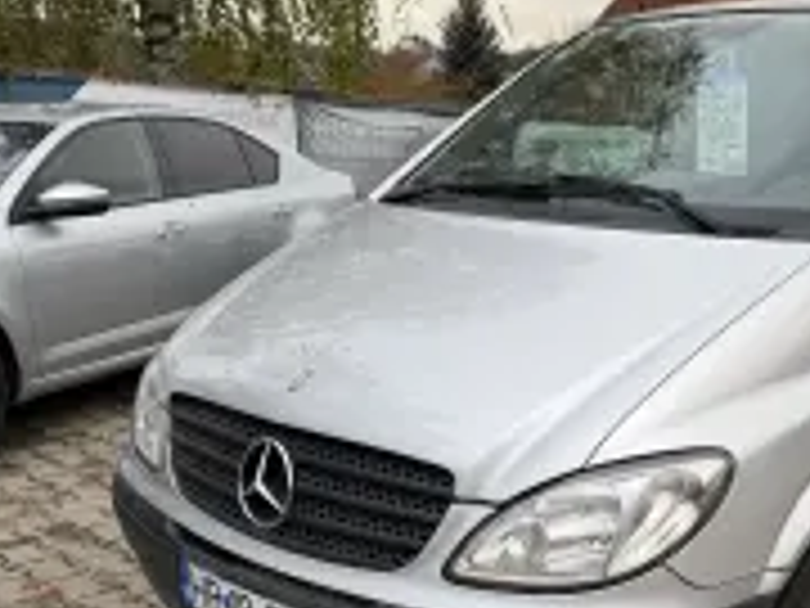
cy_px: 387
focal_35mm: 48
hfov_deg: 36.6
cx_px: 765
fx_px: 1123
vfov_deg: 30.1
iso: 80
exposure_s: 1/333
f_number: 1.78
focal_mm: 6.76
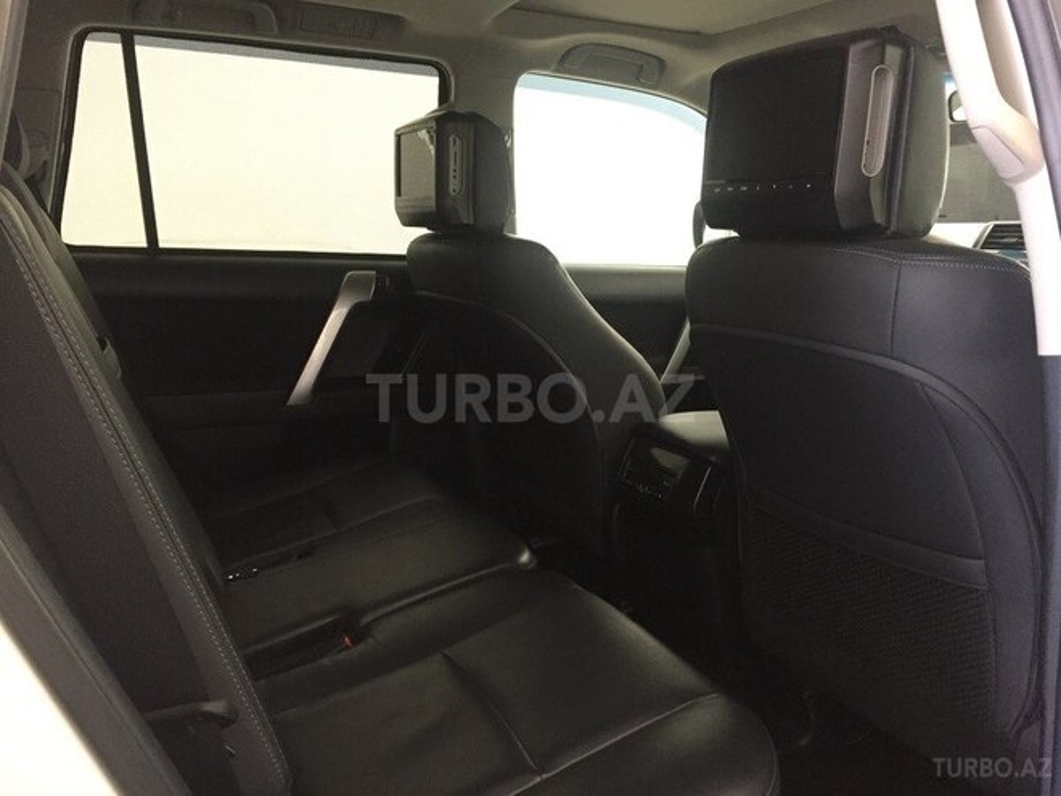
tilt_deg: -11.0
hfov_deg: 61.7
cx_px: 530
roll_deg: +0.0
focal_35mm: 29
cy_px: 398
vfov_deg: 48.2
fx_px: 889
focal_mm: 4.15
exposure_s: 1/33
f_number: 2.2
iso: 250
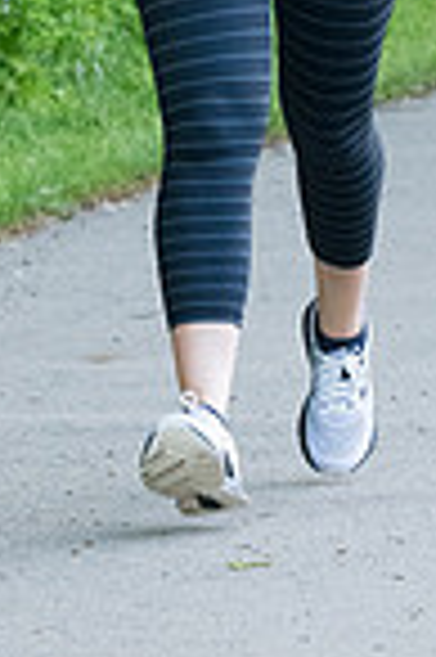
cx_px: 240
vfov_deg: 4.2
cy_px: -212
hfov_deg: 2.8
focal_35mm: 484
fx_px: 8813
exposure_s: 1/1600
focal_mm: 105
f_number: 5.6
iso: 4000
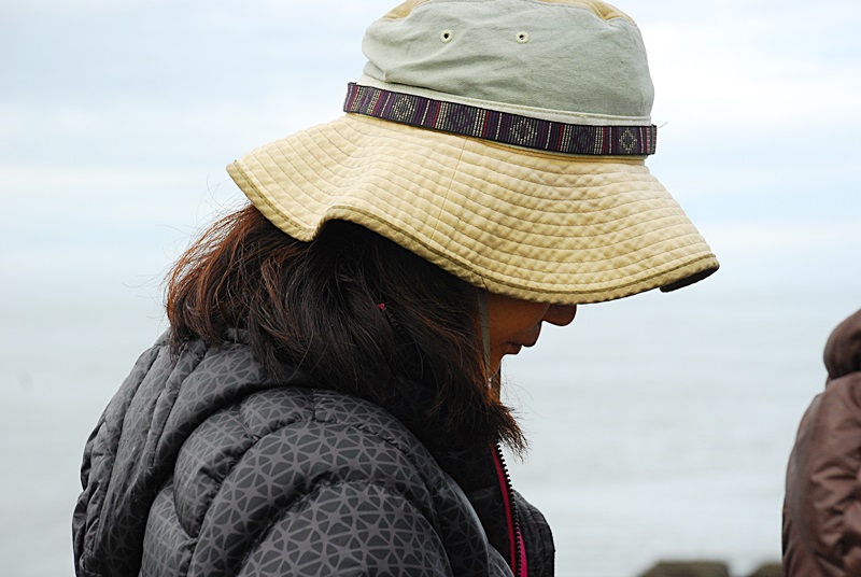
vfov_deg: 13.1
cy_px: 288
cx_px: 430
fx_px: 2515
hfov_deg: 19.4
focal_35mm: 105
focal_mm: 70
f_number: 5.6
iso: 400
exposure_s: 1/250
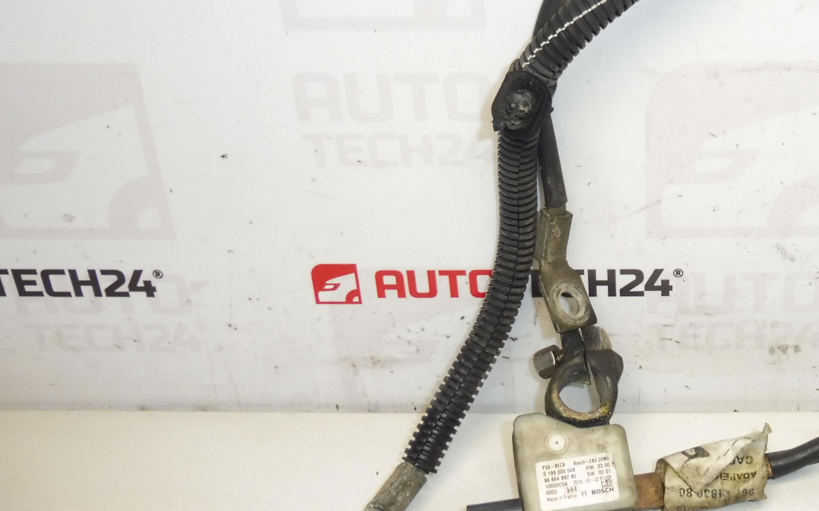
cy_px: 182
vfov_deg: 30.4
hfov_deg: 44.8
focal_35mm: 42
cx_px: 657
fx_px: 937
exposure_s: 1/100
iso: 200
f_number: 3.5
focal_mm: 4.3
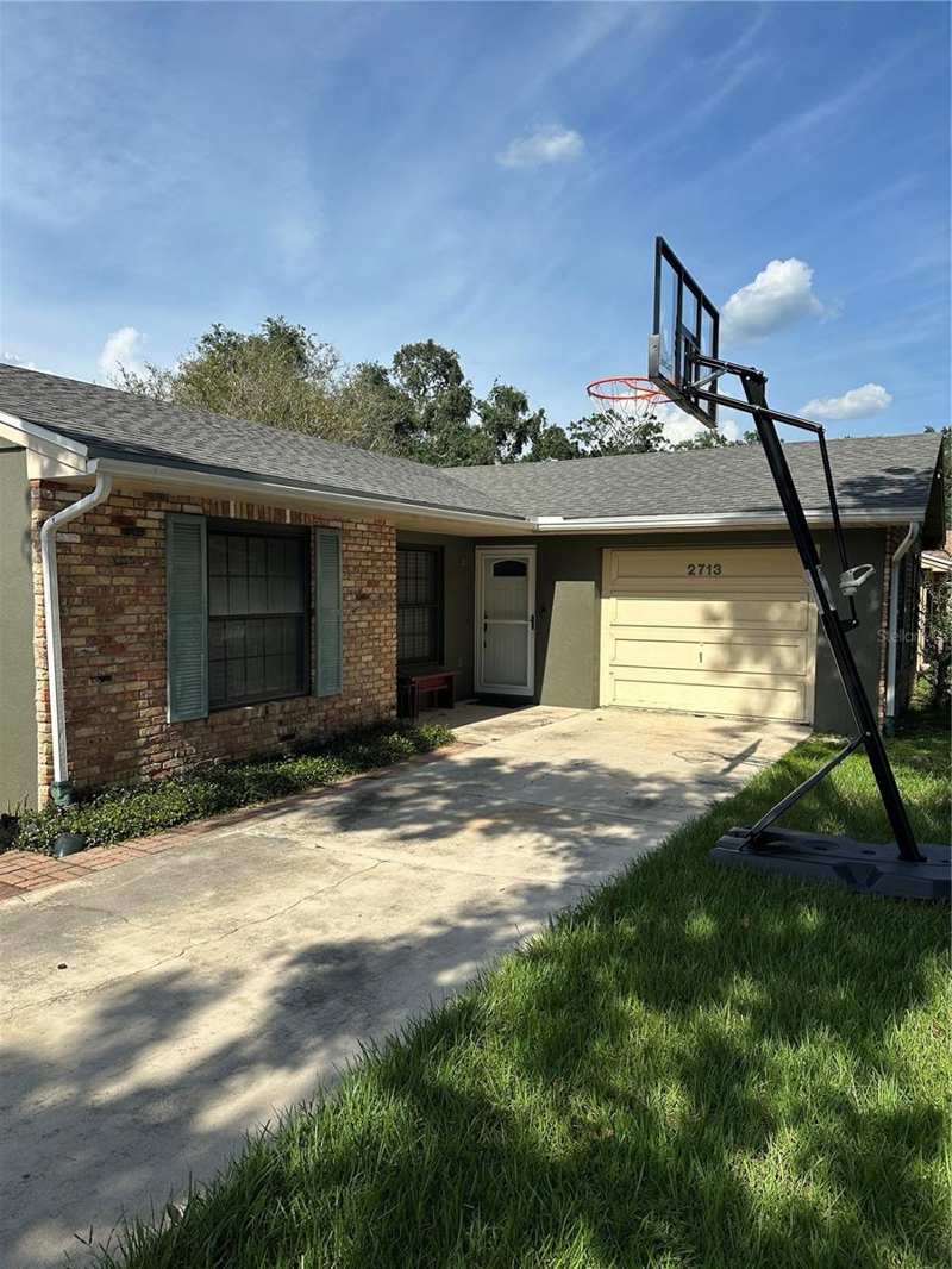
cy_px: 634
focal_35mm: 24
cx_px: 476
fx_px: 880
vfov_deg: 71.6
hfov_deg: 56.8
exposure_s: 1/5263
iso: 80
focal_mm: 6.86
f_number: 1.78
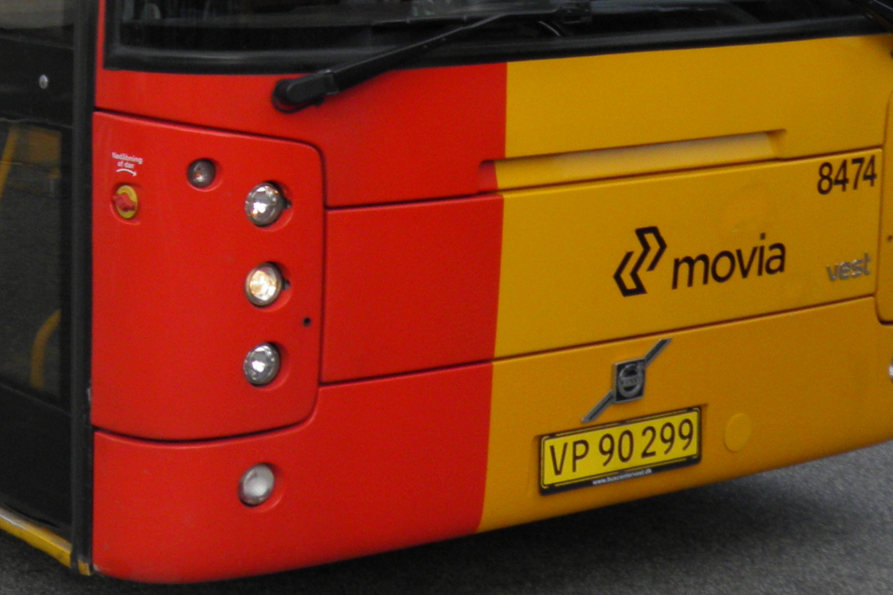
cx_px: 1
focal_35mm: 90
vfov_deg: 14.6
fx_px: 2232
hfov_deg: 21.8
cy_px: -143
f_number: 3
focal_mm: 5.5
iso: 50
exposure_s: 1/640
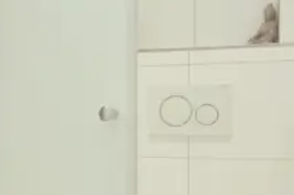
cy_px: 125
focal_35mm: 84
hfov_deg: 21.8
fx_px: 685
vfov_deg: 16.2
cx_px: -87
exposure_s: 1/2
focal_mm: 16
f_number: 8
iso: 400
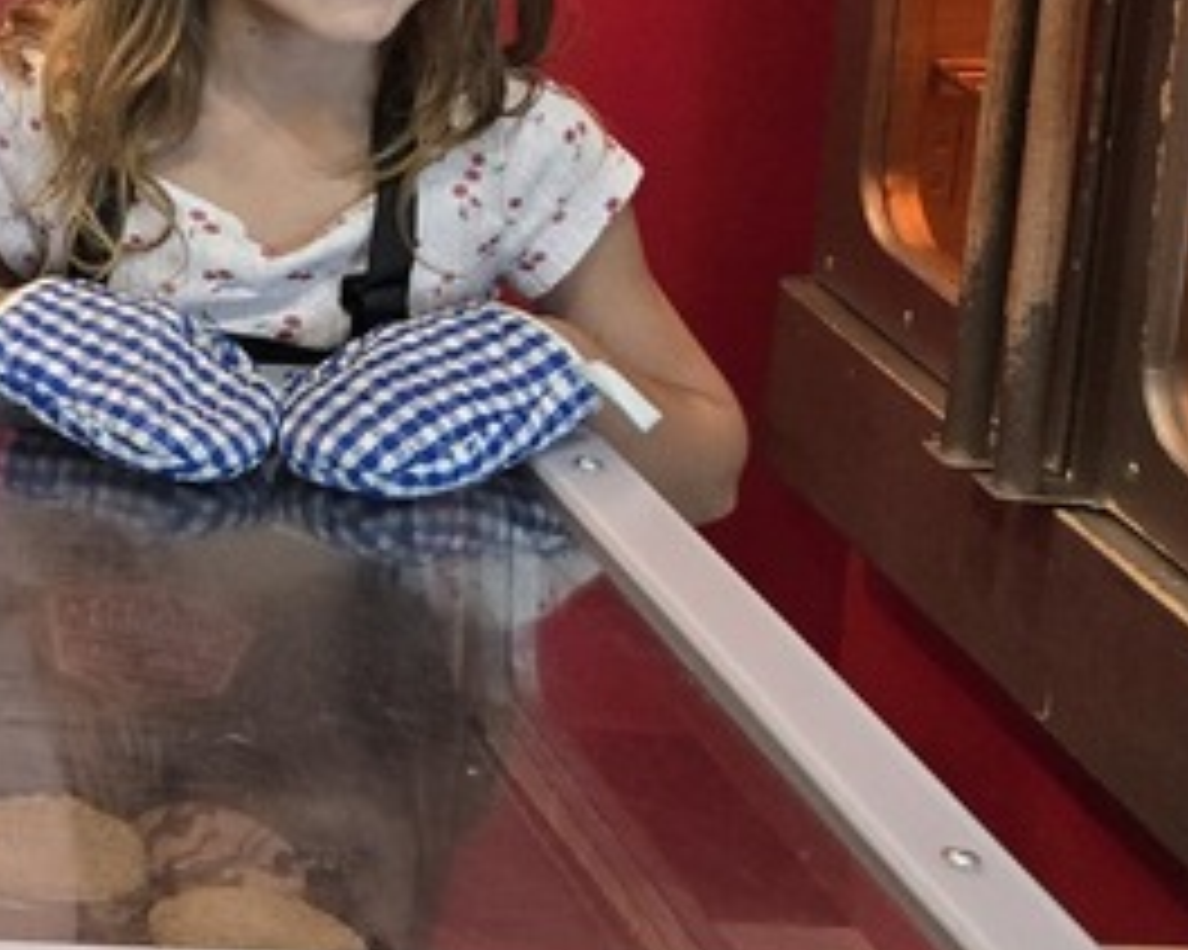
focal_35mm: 87
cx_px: -842
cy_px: -234
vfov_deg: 16.8
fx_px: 3058
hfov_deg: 18.2
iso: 160
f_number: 1.8
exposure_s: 1/120
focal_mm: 5.4
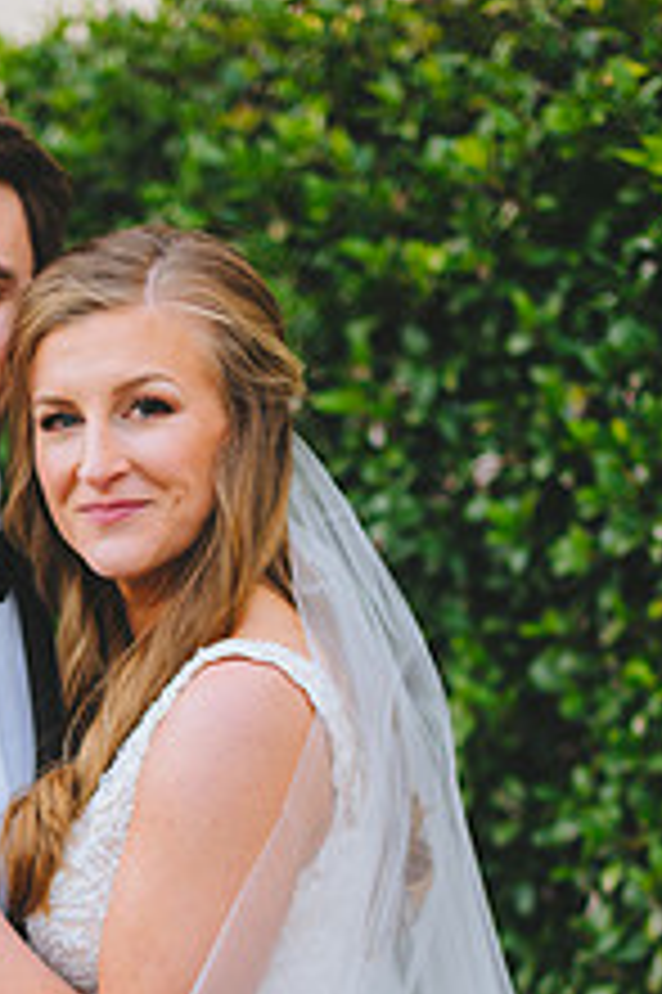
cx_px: 61
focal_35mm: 102
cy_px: 859
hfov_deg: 13.3
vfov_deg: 19.7
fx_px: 2818
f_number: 2
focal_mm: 50
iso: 400
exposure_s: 1/400
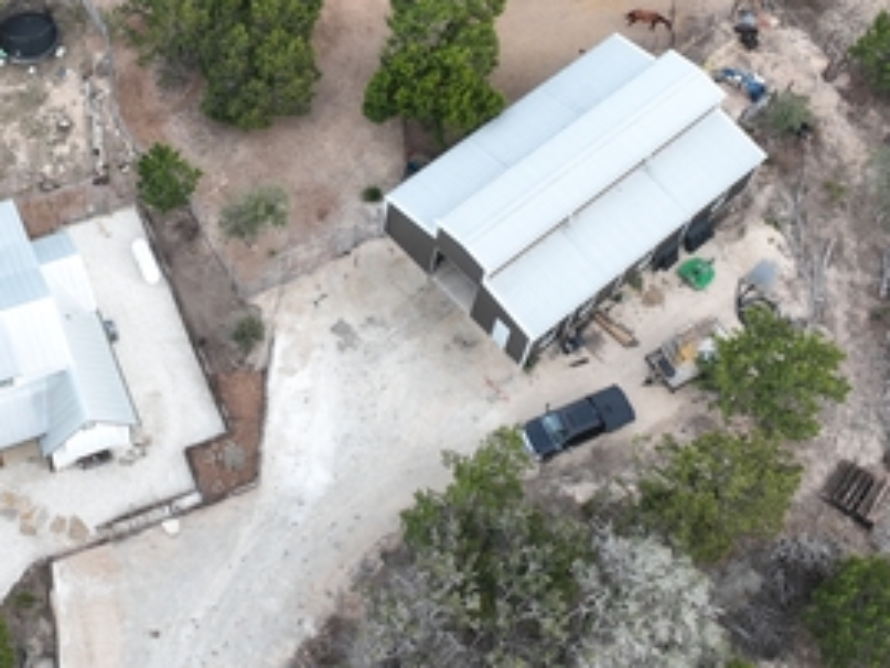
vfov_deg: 25.3
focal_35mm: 57
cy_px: 149
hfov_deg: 33.2
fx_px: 1466
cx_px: 238
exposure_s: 1/240
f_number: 2.8
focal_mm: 12.29
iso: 120
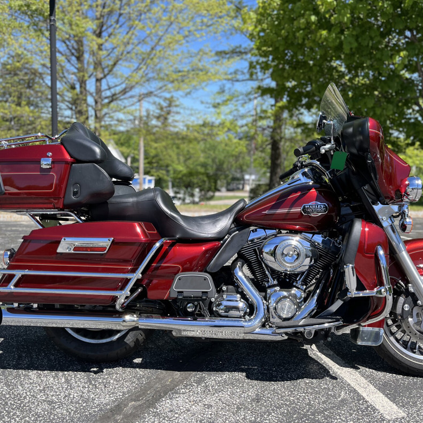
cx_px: 230
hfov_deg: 52.5
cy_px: 212
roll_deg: -1.6
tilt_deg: -9.1
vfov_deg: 52.5
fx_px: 429
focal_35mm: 31
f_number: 1.6
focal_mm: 5.1
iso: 50
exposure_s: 1/1558
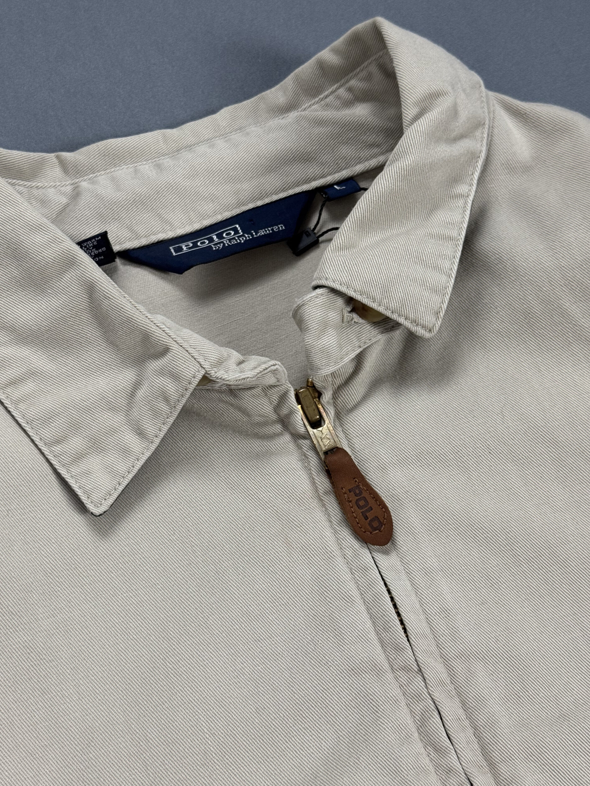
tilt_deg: -66.3
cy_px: 391
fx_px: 1114
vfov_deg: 38.9
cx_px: 289
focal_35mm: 49
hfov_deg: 29.7
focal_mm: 6.76
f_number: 1.78
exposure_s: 1/60
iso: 100
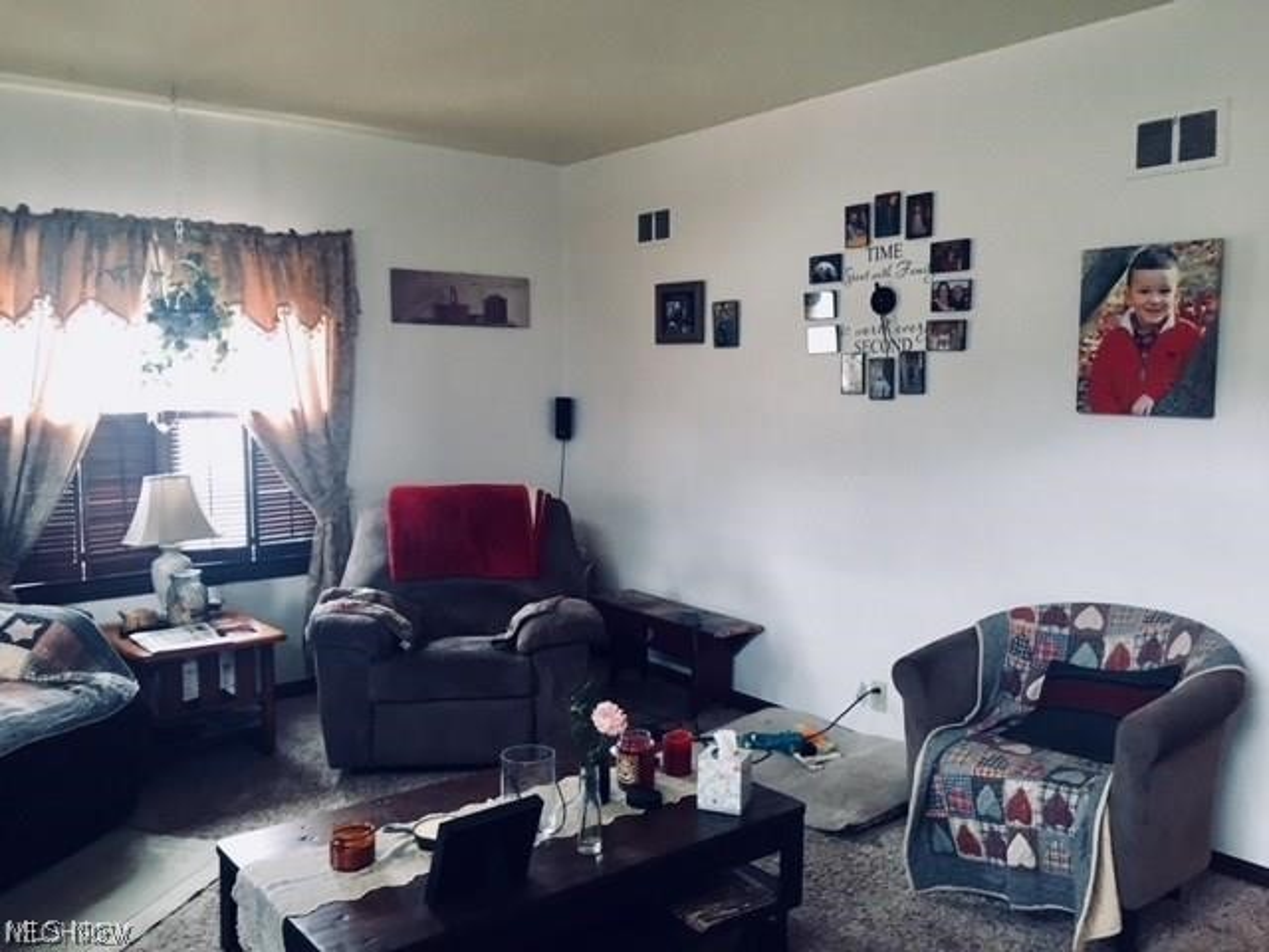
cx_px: 634
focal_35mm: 29
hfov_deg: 61.7
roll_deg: +0.2
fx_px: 1063
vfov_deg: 48.2
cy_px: 476
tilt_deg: -4.6
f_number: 2.2
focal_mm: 4.15
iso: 200
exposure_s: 1/15
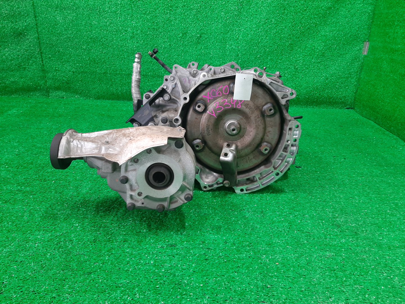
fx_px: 304
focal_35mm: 26
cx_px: 202
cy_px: 152
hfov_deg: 67.3
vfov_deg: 53.1
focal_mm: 3.93
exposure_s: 1/50
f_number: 1.7
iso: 111
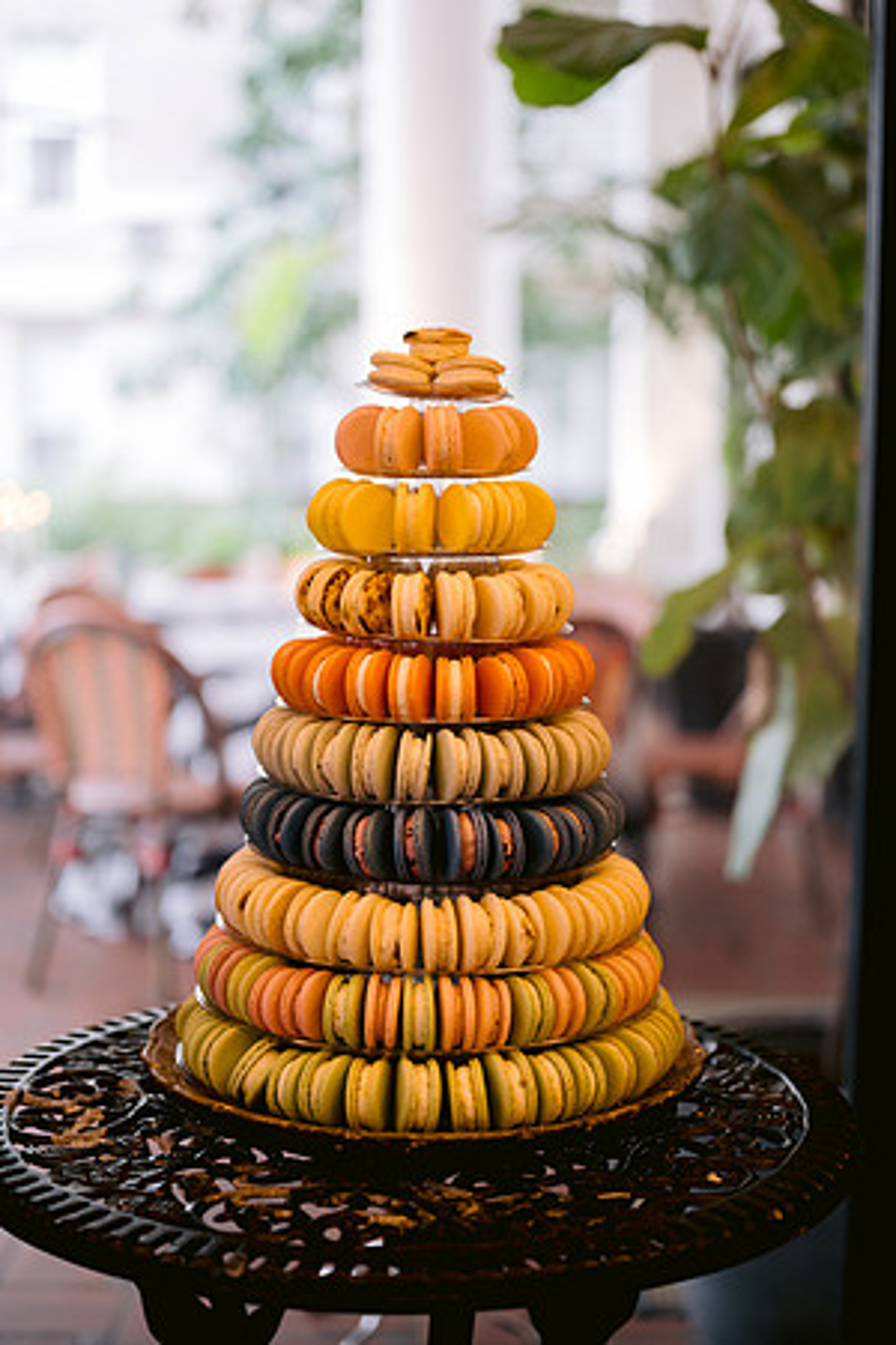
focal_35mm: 50
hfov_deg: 27.0
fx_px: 1867
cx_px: 448
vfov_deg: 39.6
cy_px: 672
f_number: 1.8
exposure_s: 1/50
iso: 800
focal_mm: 50
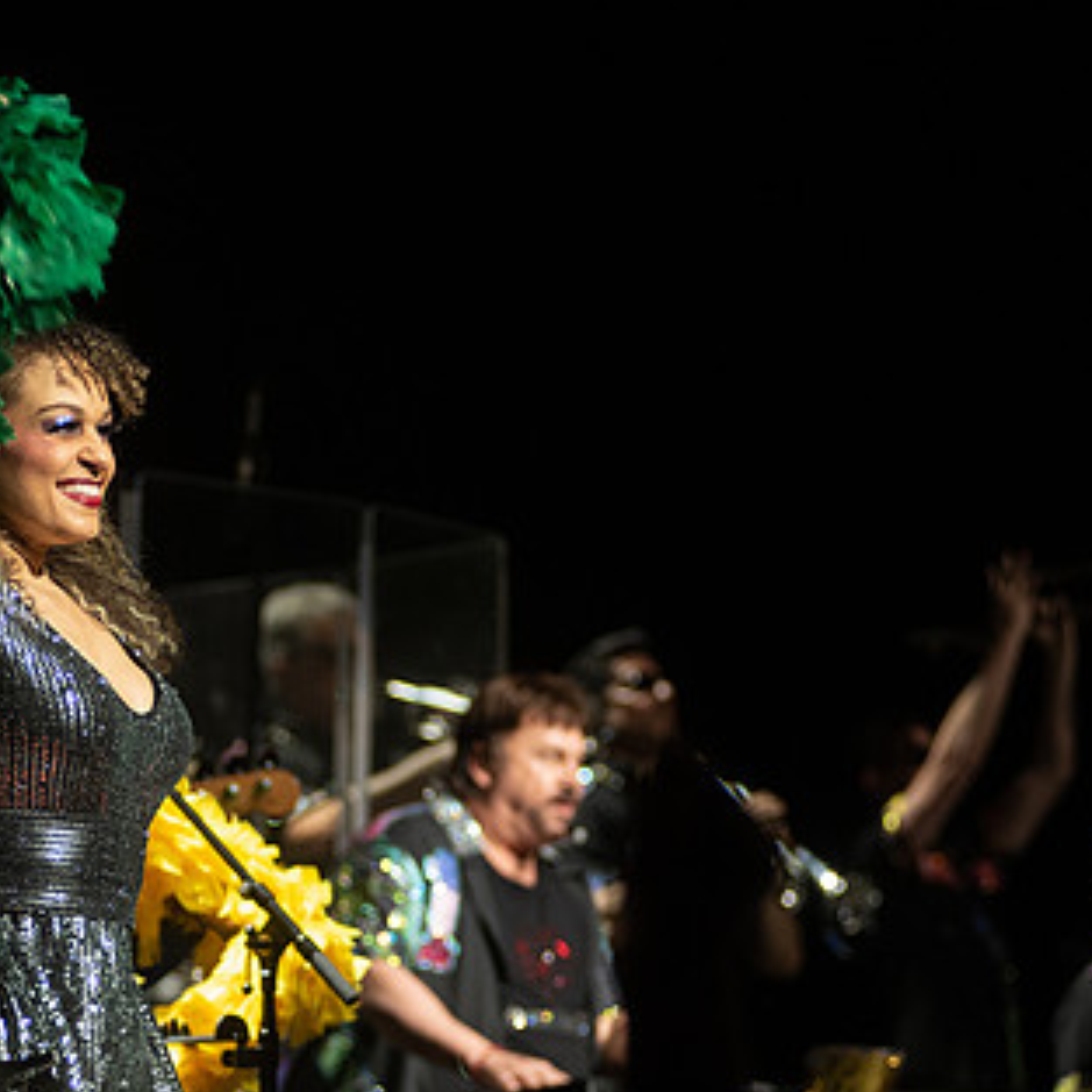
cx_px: 187
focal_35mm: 195
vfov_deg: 9.0
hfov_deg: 8.9
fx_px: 6960
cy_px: 545
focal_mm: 110
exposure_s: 1/640
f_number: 3.2
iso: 1250
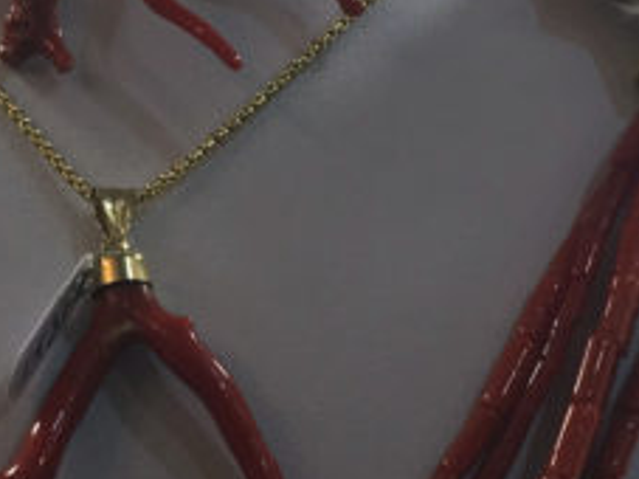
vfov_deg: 11.2
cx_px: 99
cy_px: 442
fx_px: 2417
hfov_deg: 14.9
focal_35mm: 131
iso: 40
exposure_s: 1/100
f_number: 2.2
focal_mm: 4.15
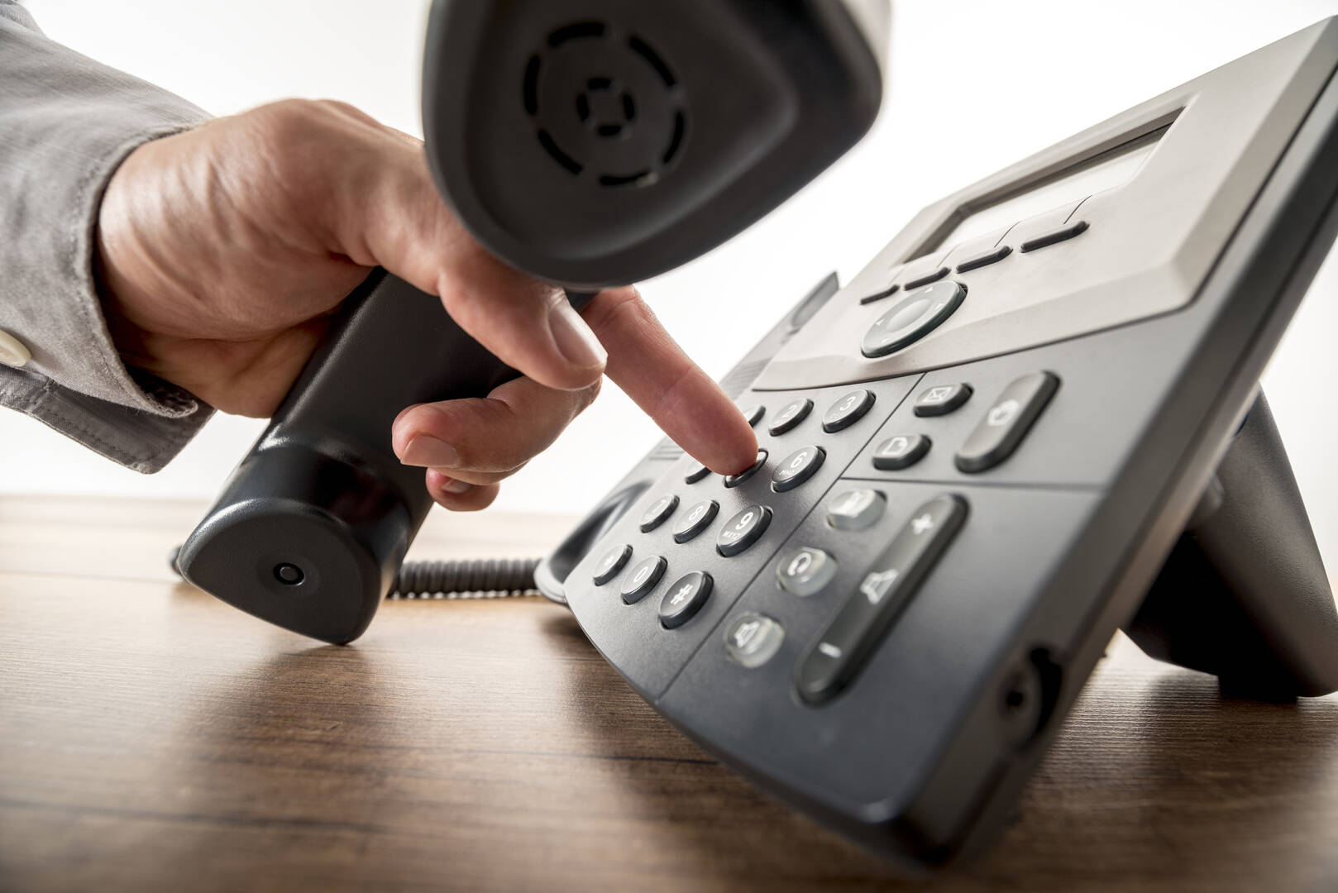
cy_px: 446
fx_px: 669
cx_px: 669
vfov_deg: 67.4
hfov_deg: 90.0
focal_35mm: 18
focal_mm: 18
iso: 100
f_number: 5.6
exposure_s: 1/160
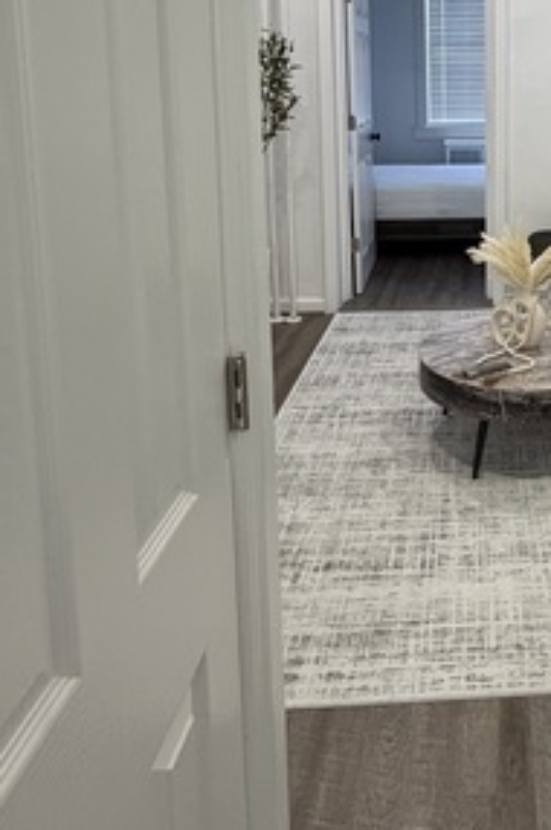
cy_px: 173
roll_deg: -0.4
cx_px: 557
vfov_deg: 52.5
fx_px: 782
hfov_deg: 35.0
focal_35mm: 34
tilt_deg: -6.8
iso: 320
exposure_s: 1/120
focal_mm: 2.22
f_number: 2.2
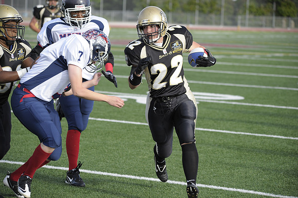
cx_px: 149
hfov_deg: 13.7
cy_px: 99
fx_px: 1241
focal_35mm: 150
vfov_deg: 9.1
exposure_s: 1/1000
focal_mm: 150
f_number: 5
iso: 500
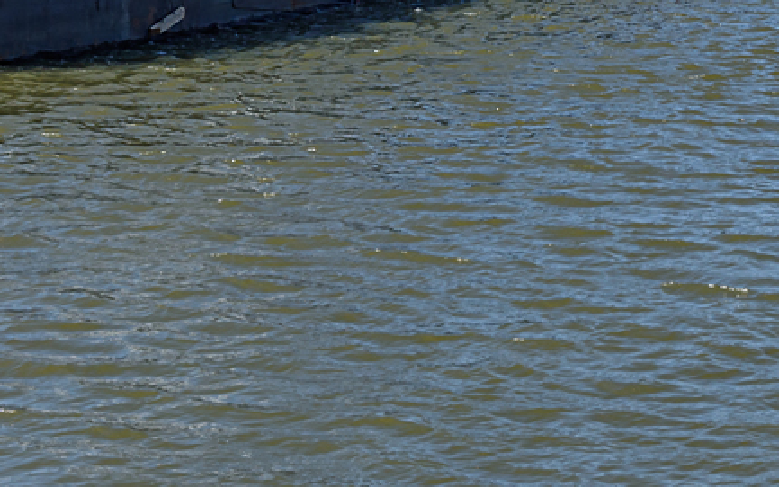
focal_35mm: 114
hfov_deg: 18.2
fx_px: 2430
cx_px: 405
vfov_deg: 11.3
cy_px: -56
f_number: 8
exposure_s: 1/320
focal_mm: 27
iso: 100
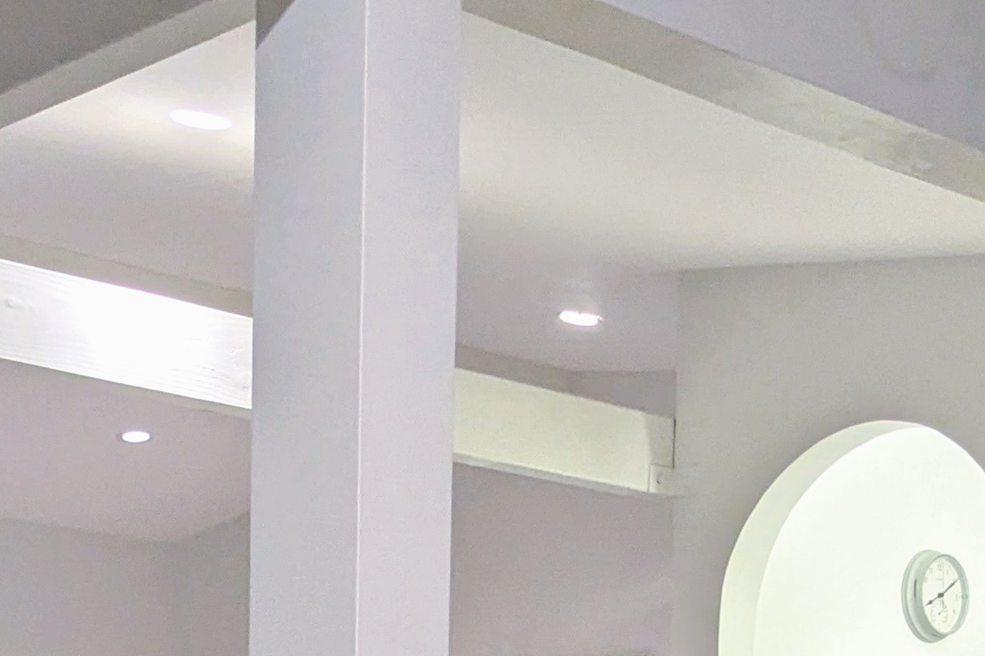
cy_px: 1123
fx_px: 2516
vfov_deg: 13.5
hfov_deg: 22.1
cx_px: 513
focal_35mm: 92
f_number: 1.73
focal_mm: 4.38
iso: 273
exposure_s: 1/120
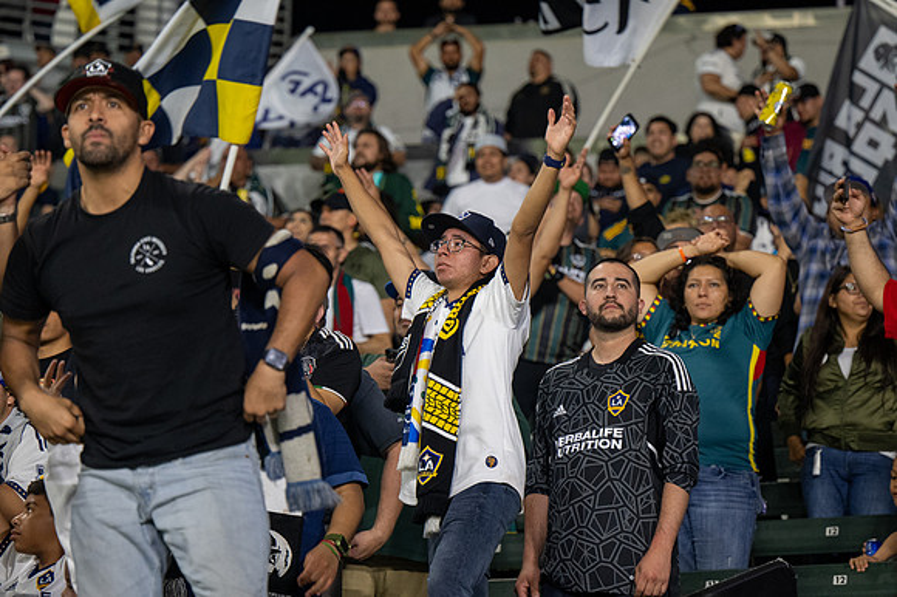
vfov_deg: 10.4
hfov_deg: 15.5
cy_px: 298
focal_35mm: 132
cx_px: 448
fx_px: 3287
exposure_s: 1/200
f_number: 2.8
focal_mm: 88
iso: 1600
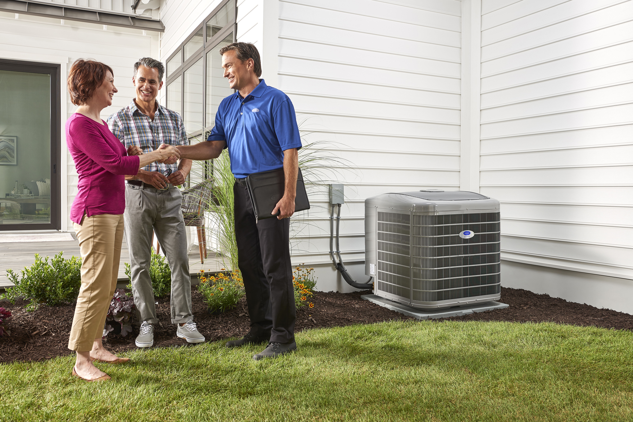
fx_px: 563
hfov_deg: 58.7
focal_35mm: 32
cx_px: 316
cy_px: 211
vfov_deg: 41.1
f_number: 6.3
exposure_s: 1/100
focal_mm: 32
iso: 100
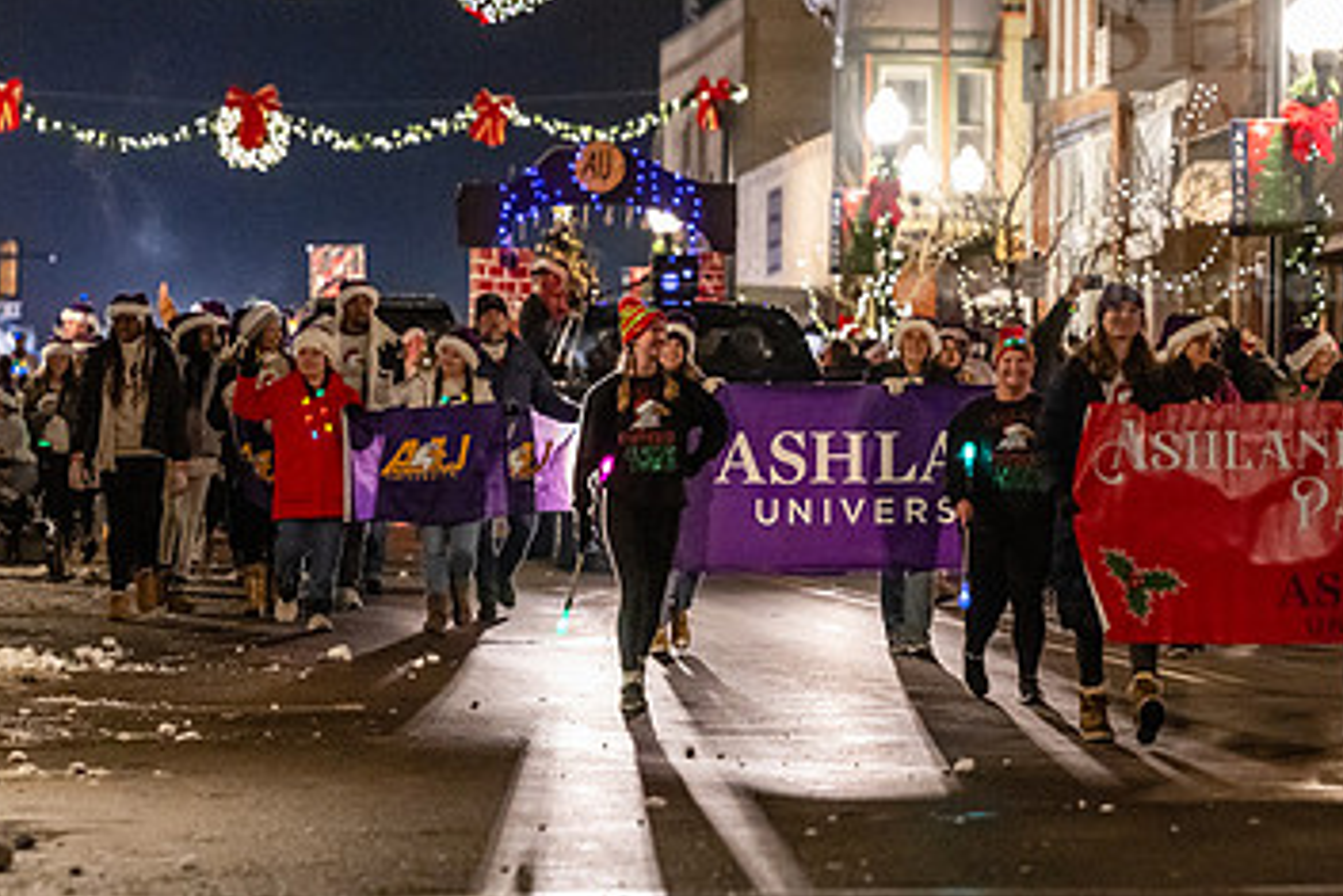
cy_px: 364
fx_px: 8621
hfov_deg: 8.9
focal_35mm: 231
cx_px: 717
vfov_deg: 6.0
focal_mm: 140
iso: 4000
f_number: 3.2
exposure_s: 1/200
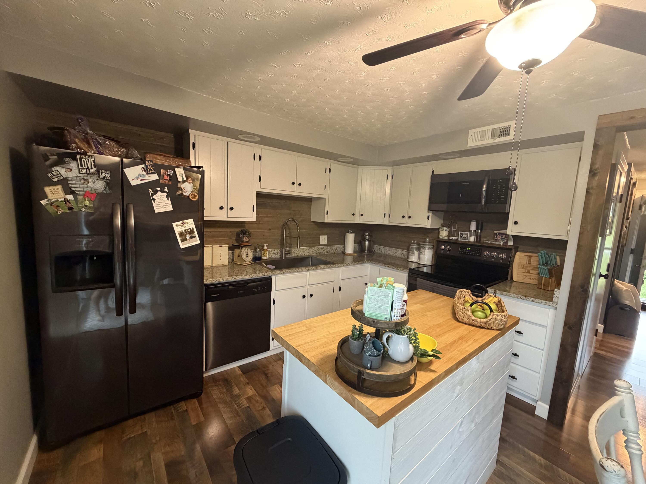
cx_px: 323
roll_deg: -2.6
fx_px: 261
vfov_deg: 85.7
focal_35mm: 14
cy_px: 242
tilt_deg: -5.4
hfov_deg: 102.1
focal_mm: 2.22
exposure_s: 1/60
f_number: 2.2
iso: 640
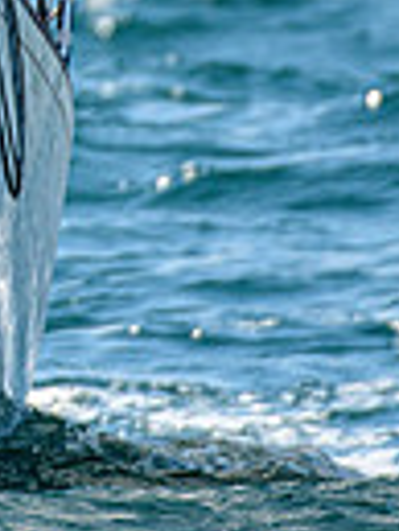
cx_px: -263
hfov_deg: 0.6
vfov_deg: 0.8
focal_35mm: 2598
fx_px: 39862
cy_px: -228
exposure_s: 1/3200
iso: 400
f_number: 5
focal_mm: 400
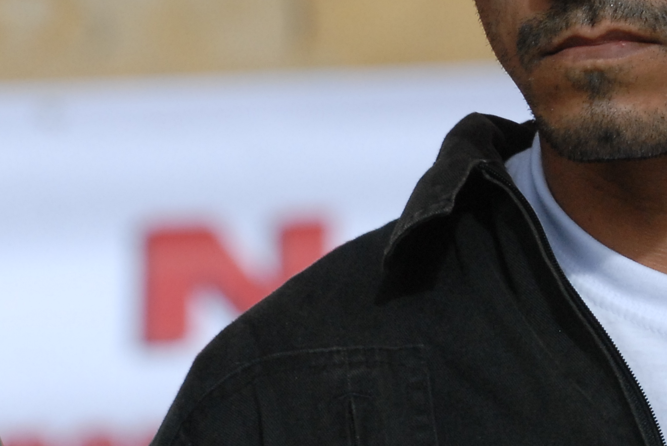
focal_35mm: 862
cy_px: 134
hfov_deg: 2.4
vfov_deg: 1.6
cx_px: 660
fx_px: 15988
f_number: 6.3
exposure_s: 1/640
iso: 500
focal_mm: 200
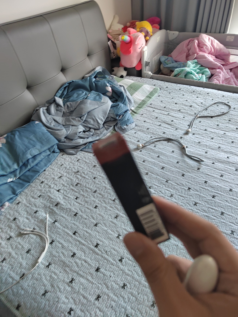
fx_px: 211
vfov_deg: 73.9
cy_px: 158
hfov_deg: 58.9
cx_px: 119
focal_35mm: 23
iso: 1916
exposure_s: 1/60
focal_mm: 5.52
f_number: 1.9
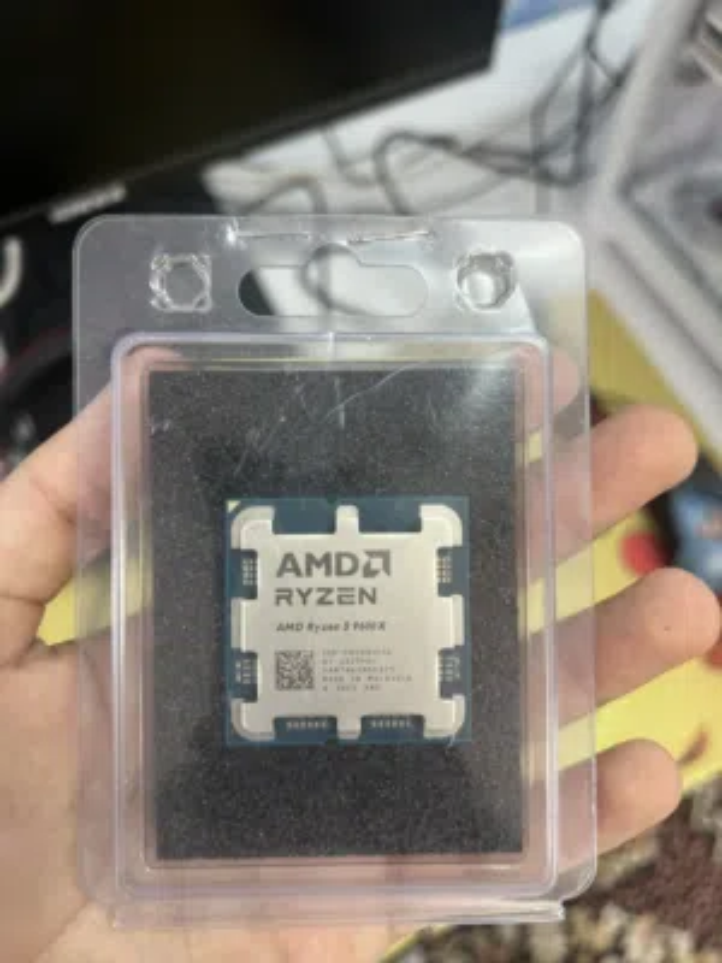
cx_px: 361
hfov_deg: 53.1
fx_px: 723
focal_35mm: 26
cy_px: 482
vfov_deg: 67.3
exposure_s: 1/50
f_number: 1.5
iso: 250
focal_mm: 5.7
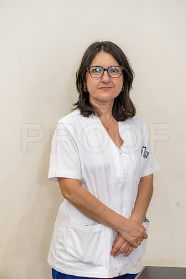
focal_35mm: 105
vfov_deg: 19.5
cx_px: 93
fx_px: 814
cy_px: 140
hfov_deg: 13.0
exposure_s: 1/80
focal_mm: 105
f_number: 4
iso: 5000
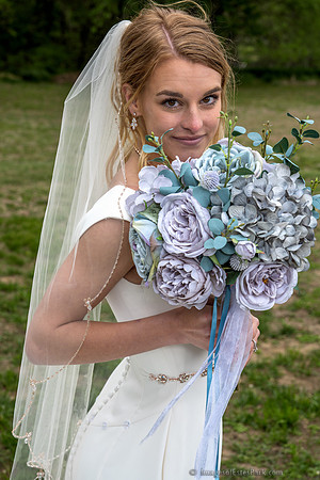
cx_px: 160
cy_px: 240
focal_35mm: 70
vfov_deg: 28.8
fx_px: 933
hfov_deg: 19.5
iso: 100
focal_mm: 70
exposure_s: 1/80
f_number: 7.1
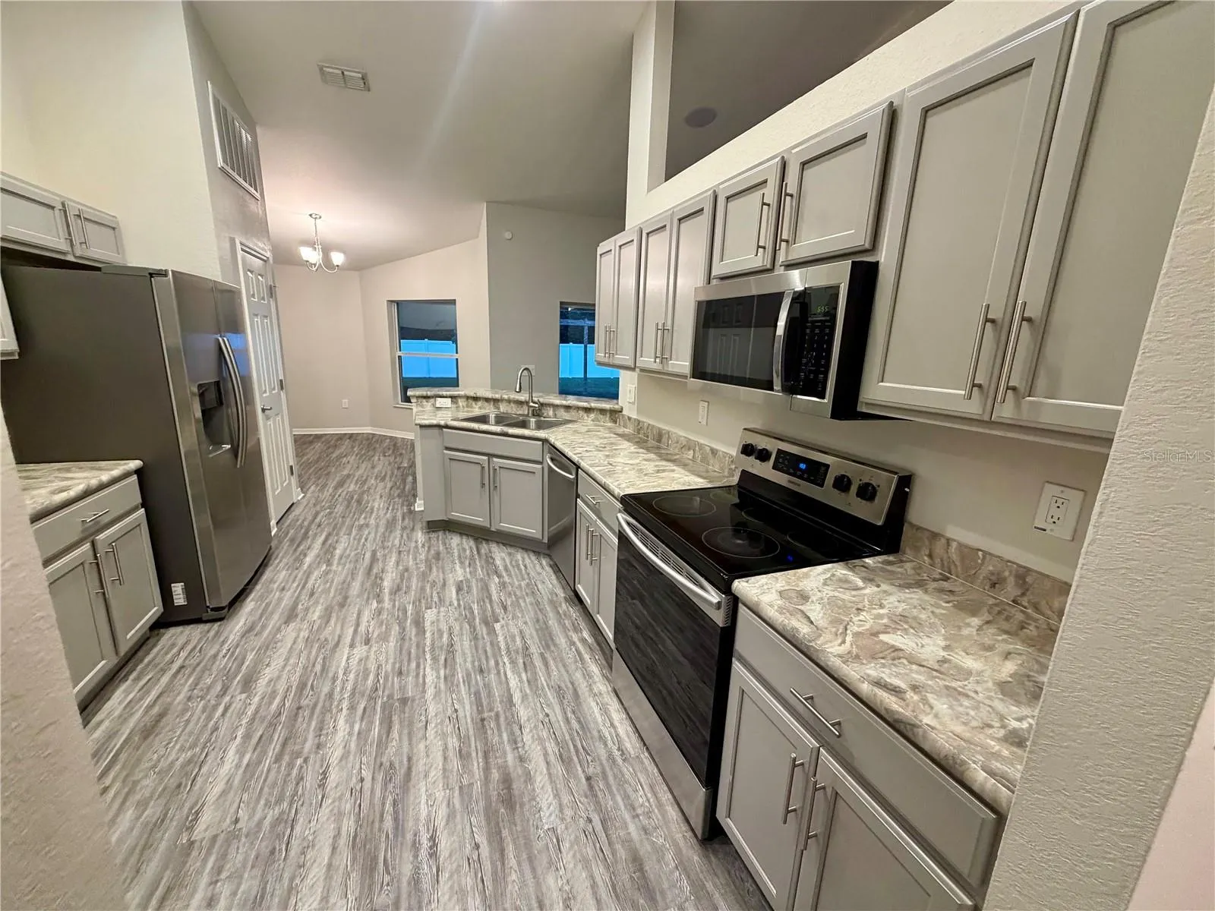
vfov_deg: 85.7
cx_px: 608
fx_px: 491
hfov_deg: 102.1
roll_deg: -1.0
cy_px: 456
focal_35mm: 14
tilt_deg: -13.2
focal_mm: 2.22
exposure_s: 1/60
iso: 400
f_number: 2.2
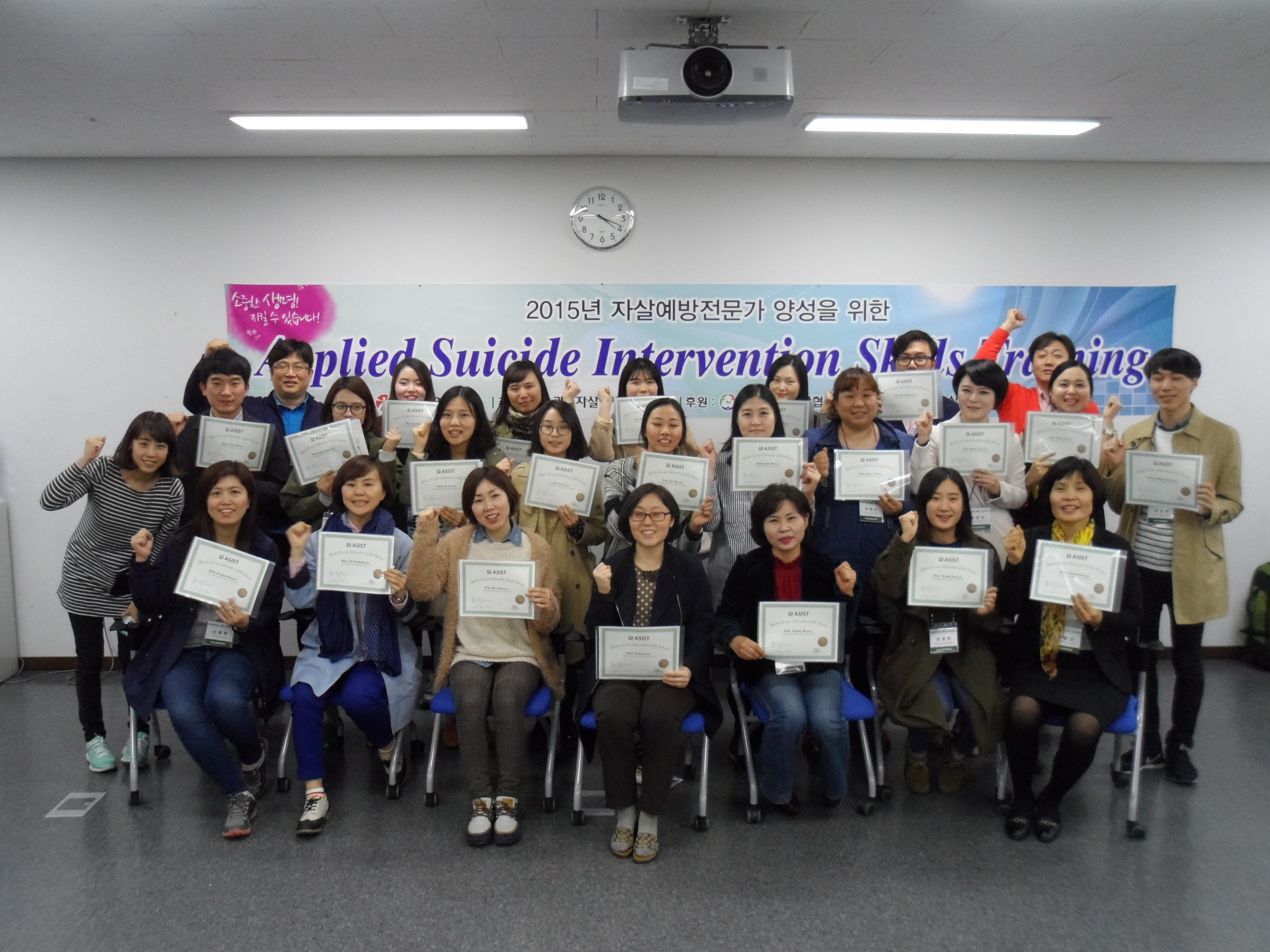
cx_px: 635
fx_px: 1101
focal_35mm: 30
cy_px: 476
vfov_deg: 46.8
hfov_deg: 60.0
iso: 400
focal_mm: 5.7
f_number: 3.5
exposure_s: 1/30
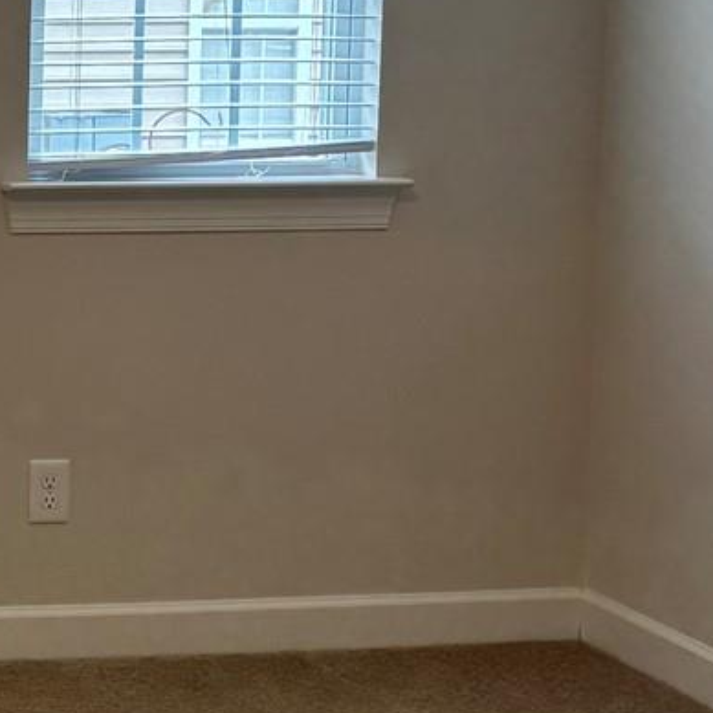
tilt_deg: -6.2
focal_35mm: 121
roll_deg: -0.4
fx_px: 2820
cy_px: 152
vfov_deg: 14.3
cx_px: -466
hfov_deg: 13.3
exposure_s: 1/120
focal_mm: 5.96
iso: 125
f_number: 1.6
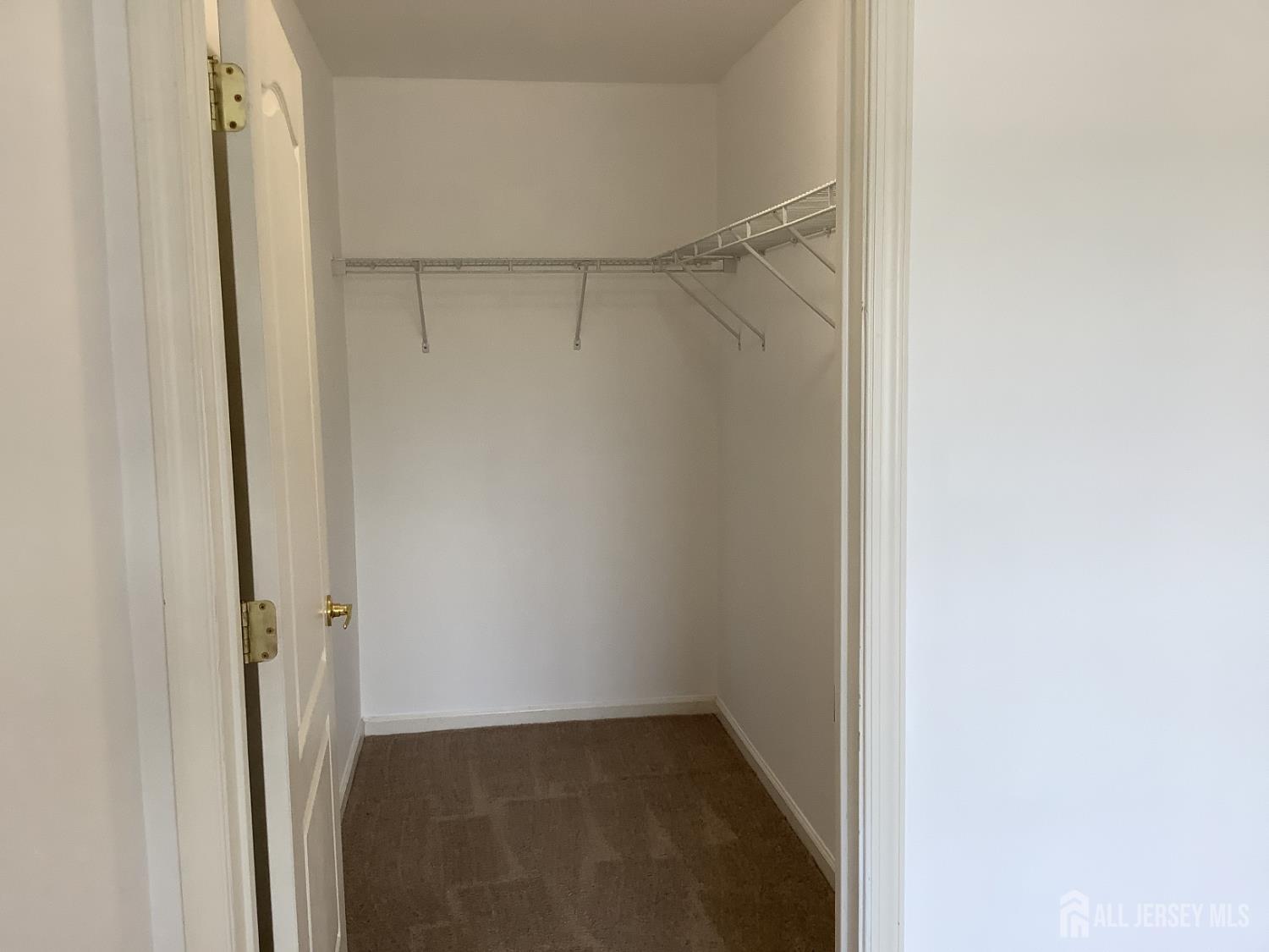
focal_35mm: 31
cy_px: 476
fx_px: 1136
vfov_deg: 45.4
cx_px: 634
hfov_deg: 58.4
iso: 80
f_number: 2.4
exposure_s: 1/50
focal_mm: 3.3
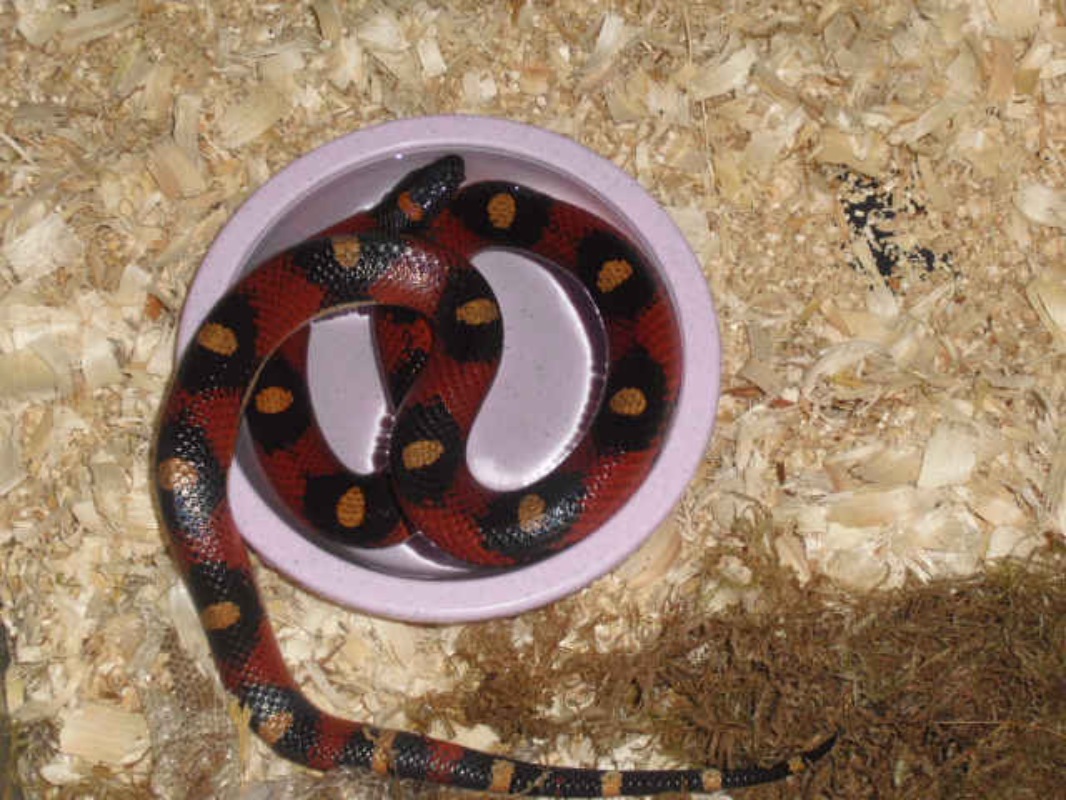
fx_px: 2279
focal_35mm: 74
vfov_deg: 19.9
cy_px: 400
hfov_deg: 26.3
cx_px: 533
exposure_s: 1/60
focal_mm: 13.1
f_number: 4.6
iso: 100
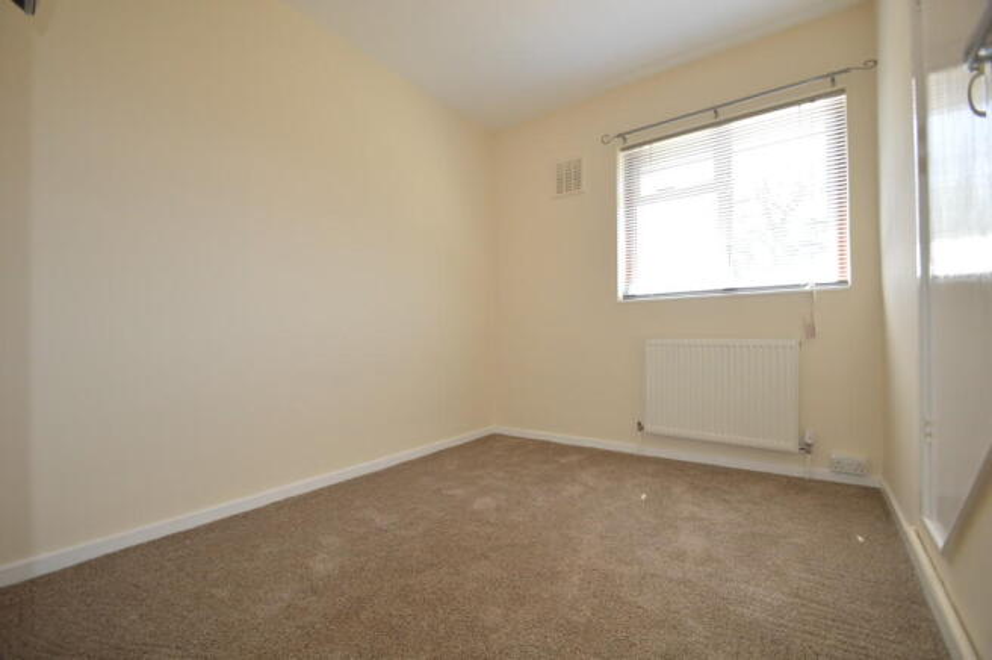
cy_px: 330
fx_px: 413
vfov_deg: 77.2
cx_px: 496
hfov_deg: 100.4
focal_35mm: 15
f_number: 3.5
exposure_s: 1/125
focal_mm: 10
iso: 400
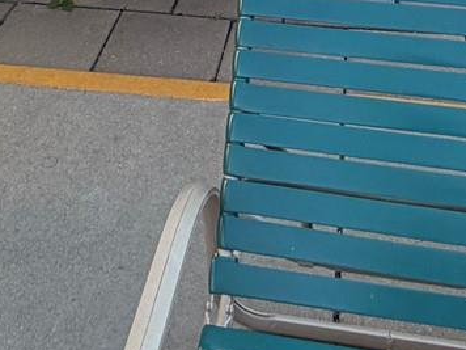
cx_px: 245
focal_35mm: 63
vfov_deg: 16.3
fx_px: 848
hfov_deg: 30.7
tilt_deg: -2.6
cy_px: -399
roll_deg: +0.7
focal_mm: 2.22
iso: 40
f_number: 2.2
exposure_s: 1/237
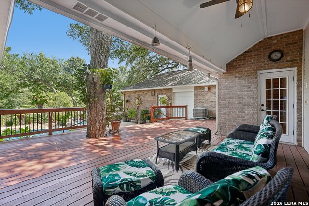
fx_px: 137
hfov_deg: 96.7
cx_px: 154
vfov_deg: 73.8
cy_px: 103
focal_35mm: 16
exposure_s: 1/30
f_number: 8
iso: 200
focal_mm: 16
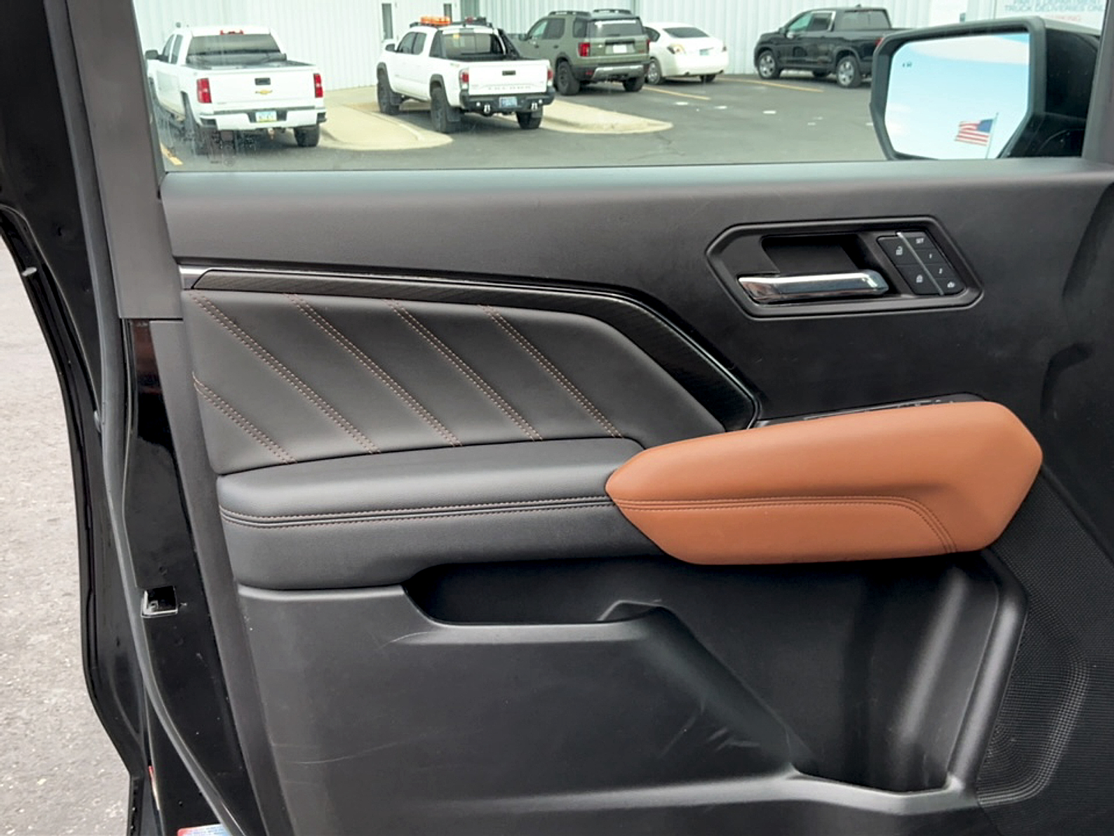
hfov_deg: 60.0
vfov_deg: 46.8
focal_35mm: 30
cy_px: 418
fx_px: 965
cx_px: 557
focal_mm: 3
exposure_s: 1/120
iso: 25
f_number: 1.8
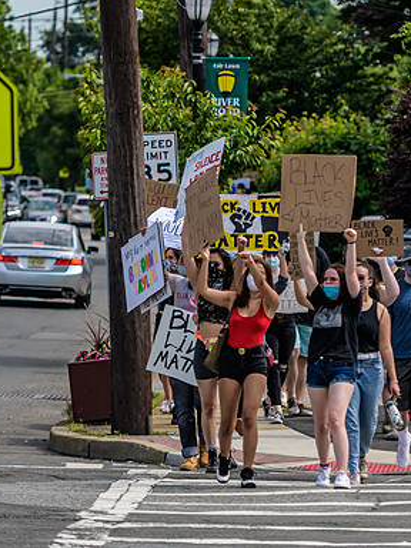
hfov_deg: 4.1
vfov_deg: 5.4
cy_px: 148
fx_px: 5794
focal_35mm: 366
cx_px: 242
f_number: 3.2
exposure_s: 1/3200
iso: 200
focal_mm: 122
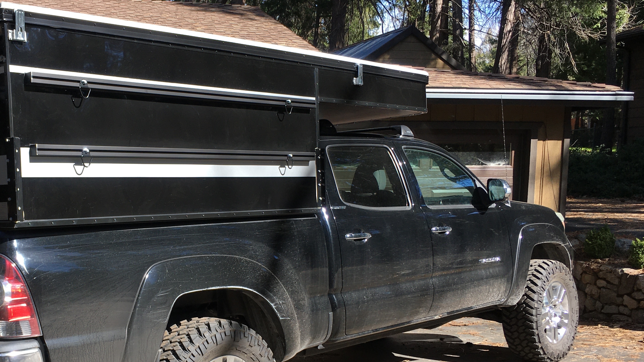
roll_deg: +0.0
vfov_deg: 26.5
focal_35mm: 45
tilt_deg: -5.6
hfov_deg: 44.7
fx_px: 768
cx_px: 208
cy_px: 222
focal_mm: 4.15
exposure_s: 1/455
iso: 25
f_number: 2.2
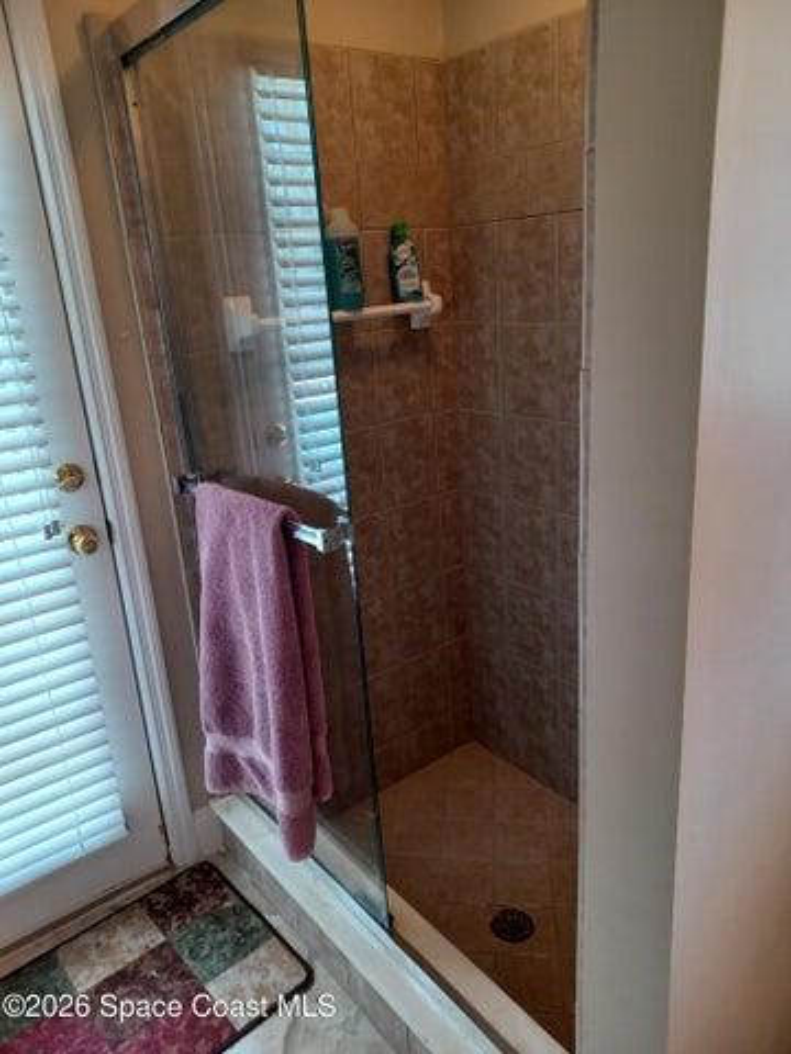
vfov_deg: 69.4
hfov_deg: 54.9
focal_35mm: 25
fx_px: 762
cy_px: 527
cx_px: 396
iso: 250
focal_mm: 4.6
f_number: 1.8
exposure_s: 1/40
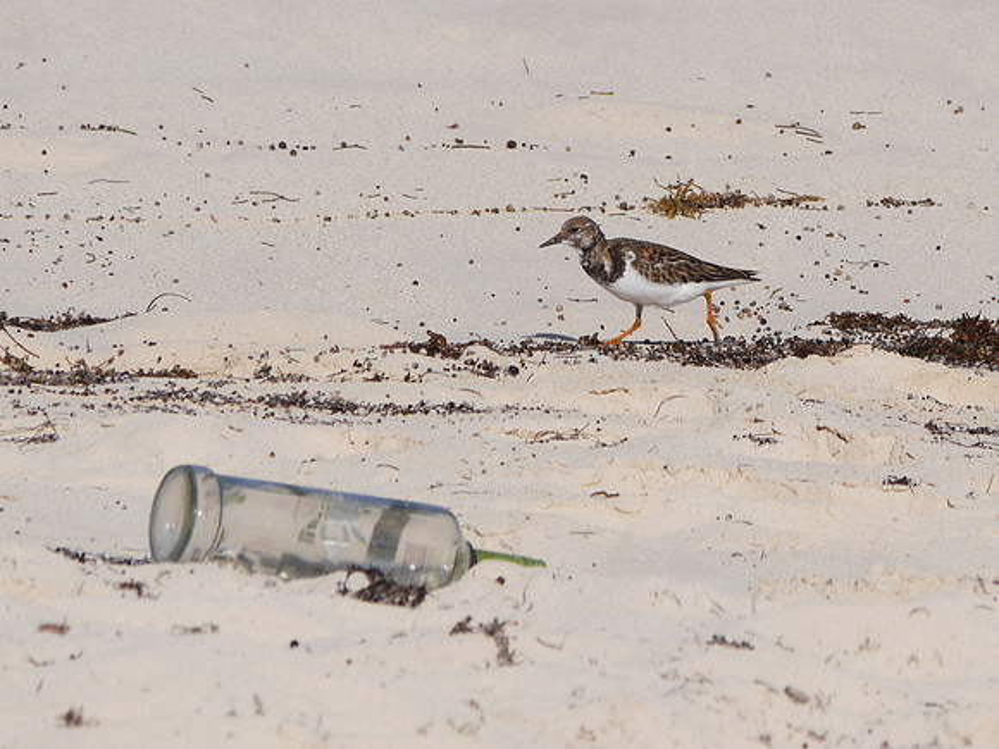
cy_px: 374
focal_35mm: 600
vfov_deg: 2.5
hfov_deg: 3.3
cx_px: 500
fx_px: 17316
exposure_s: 1/1600
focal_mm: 300
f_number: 10
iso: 200
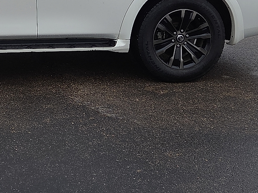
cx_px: -2
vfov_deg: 17.3
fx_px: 611
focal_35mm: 82
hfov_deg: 22.9
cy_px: -27
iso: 76
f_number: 1.8
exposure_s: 1/1111
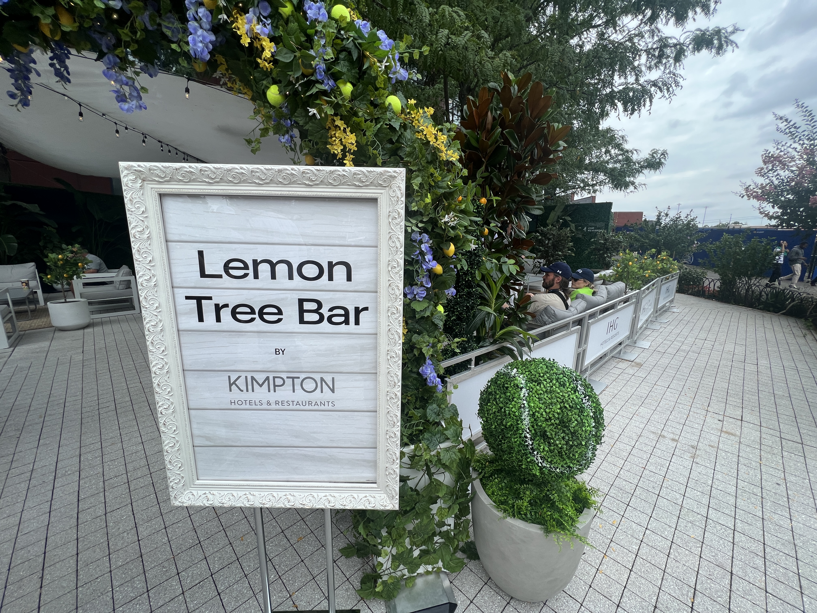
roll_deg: +0.8
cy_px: 306
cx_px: 408
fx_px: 307
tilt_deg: -11.3
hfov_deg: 106.2
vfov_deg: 89.9
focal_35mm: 13
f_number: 1.8
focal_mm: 1.57
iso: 32
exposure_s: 1/513
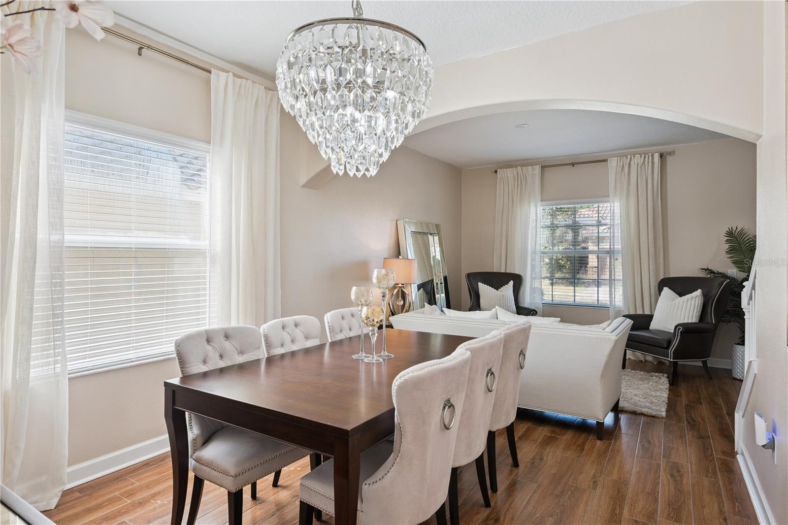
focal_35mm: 20
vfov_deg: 61.9
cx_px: 394
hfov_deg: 84.0
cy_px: 262
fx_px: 438
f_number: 9
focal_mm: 20
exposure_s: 1/30
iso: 200
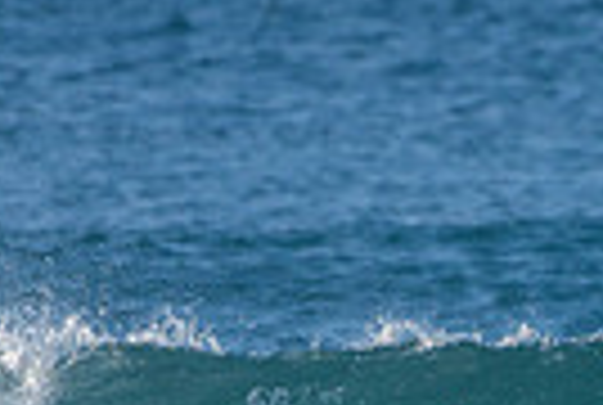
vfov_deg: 0.6
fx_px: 39114
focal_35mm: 2330
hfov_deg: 0.9
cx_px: 377
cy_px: 460
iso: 360
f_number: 5.6
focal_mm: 500
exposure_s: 1/2000
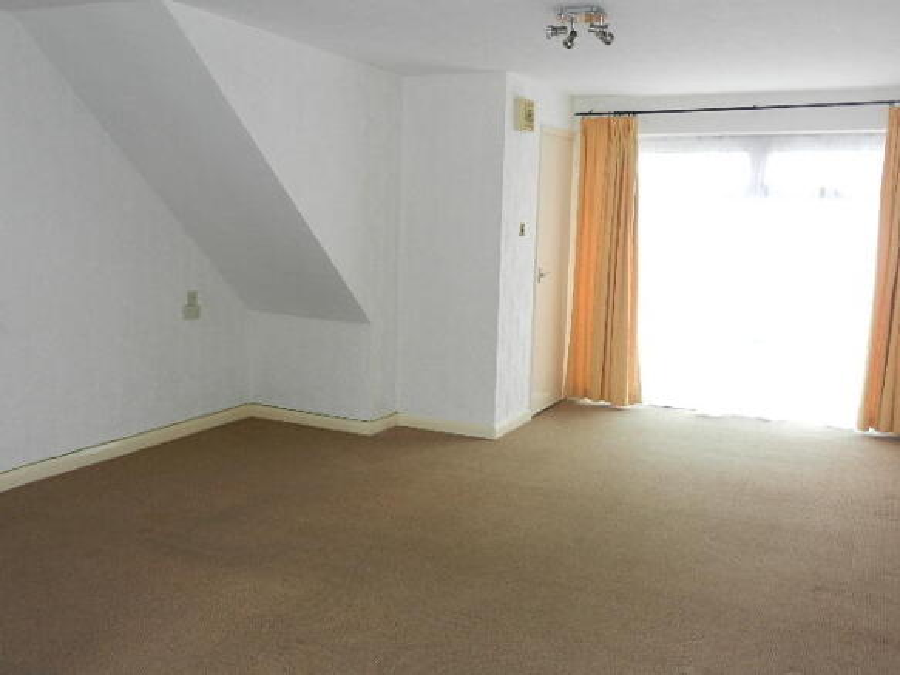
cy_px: 338
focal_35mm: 33
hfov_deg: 55.4
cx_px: 450
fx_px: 858
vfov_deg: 42.9
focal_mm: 5.9
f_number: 3.8
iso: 200
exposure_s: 1/40
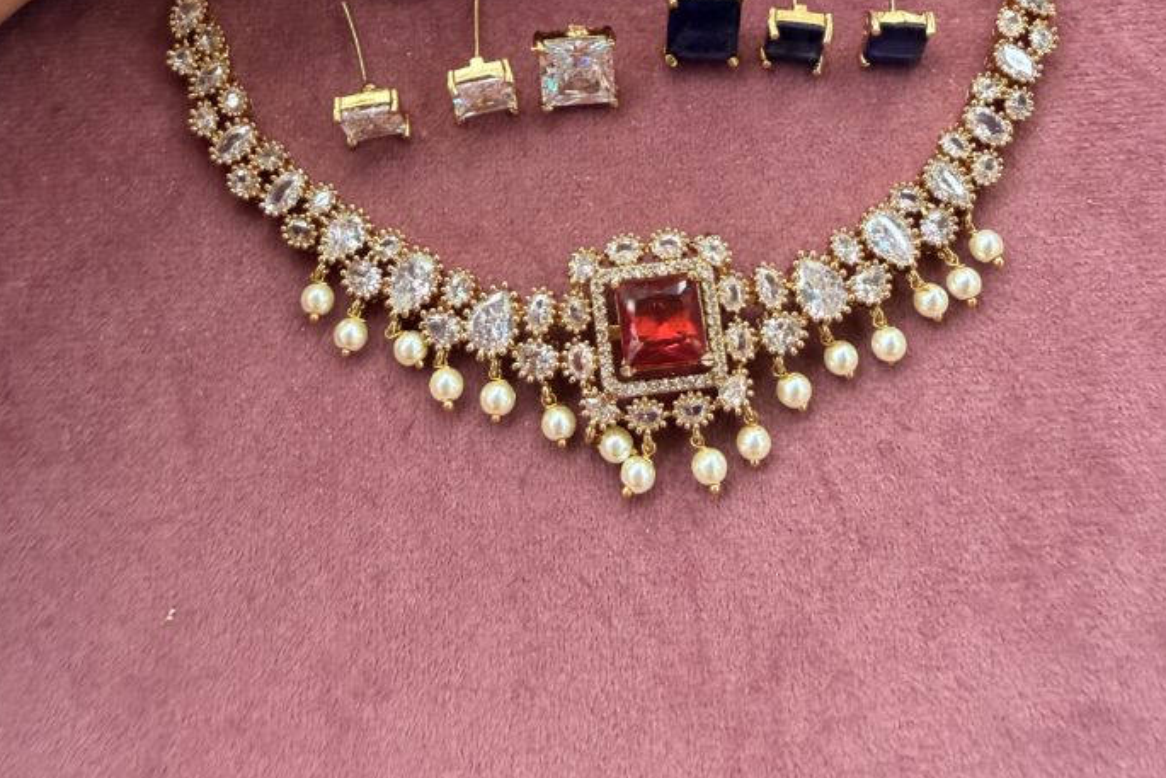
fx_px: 1101
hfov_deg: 55.8
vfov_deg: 37.2
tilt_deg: -52.4
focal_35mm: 34
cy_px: 130
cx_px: 586
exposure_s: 1/101
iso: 320
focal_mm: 2.22
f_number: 2.2
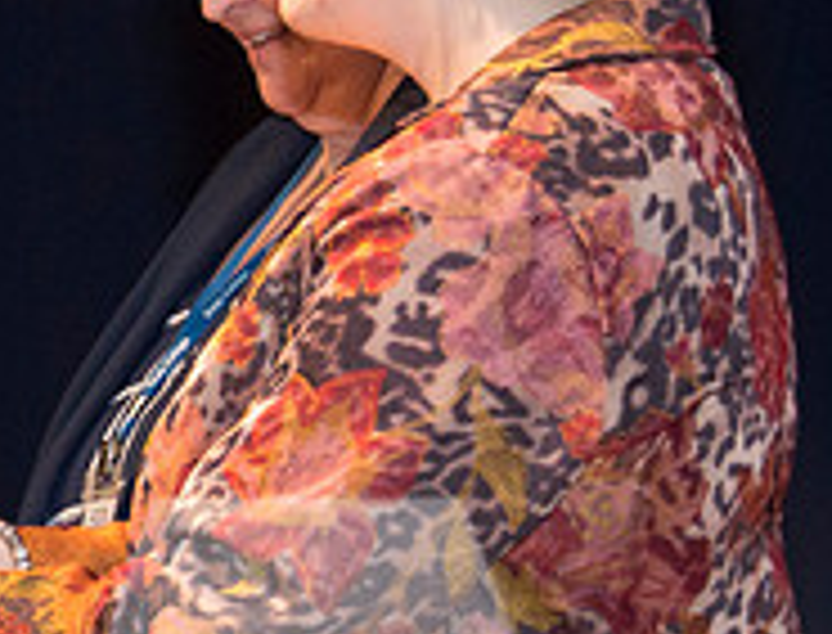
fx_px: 9187
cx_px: -344
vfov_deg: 4.0
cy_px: 504
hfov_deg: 5.2
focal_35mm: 380
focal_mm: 82
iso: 2000
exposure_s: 1/80
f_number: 5
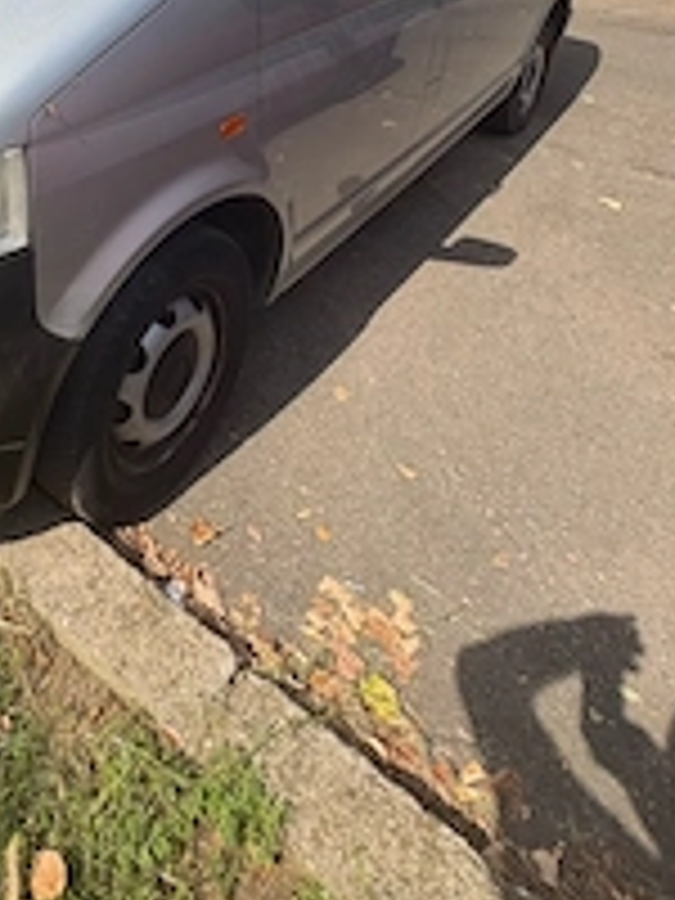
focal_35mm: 28
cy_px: 72
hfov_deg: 46.5
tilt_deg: -19.1
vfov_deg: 54.3
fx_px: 728
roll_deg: -1.0
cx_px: 112
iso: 50
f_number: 2.2
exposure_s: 1/1880
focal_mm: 2.22
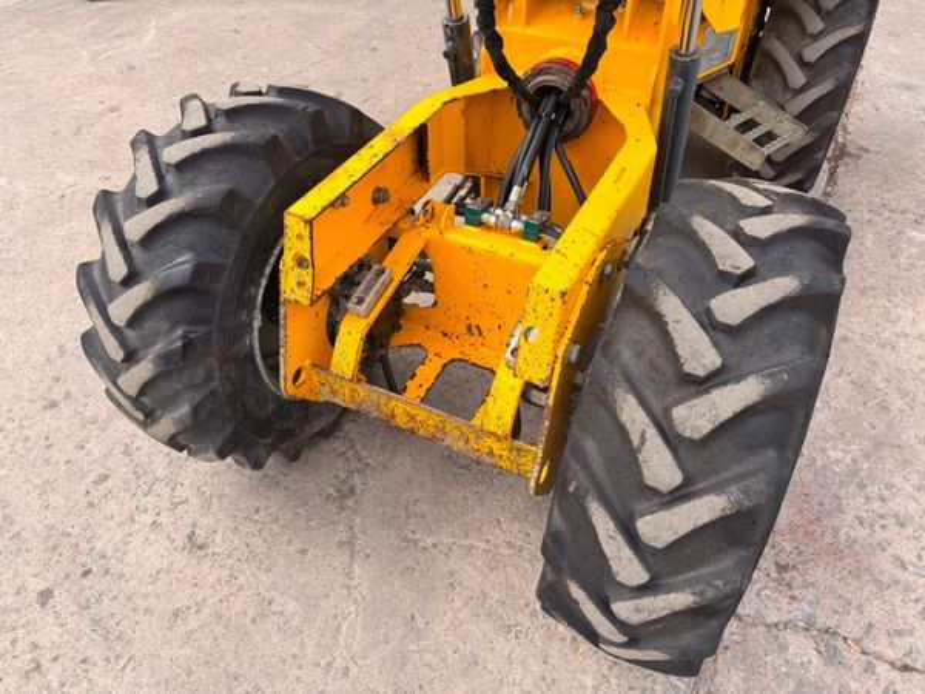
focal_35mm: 24
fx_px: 641
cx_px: 462
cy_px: 347
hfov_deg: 71.6
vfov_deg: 56.8
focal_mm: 6.76
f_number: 1.78
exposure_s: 1/1464
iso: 80
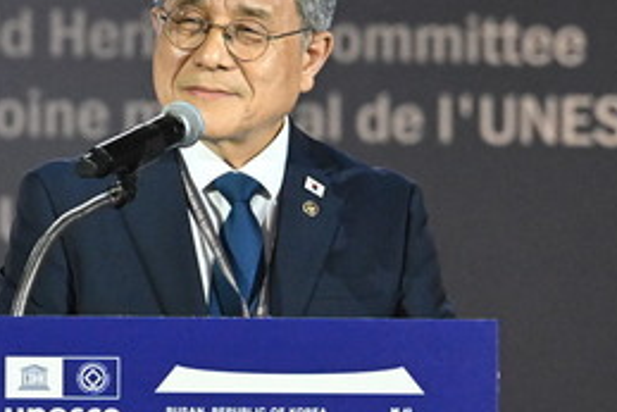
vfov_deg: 2.7
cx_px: 48
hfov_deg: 4.0
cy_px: 77
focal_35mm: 509
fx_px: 8728
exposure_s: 1/250
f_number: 8
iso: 12800
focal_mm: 210
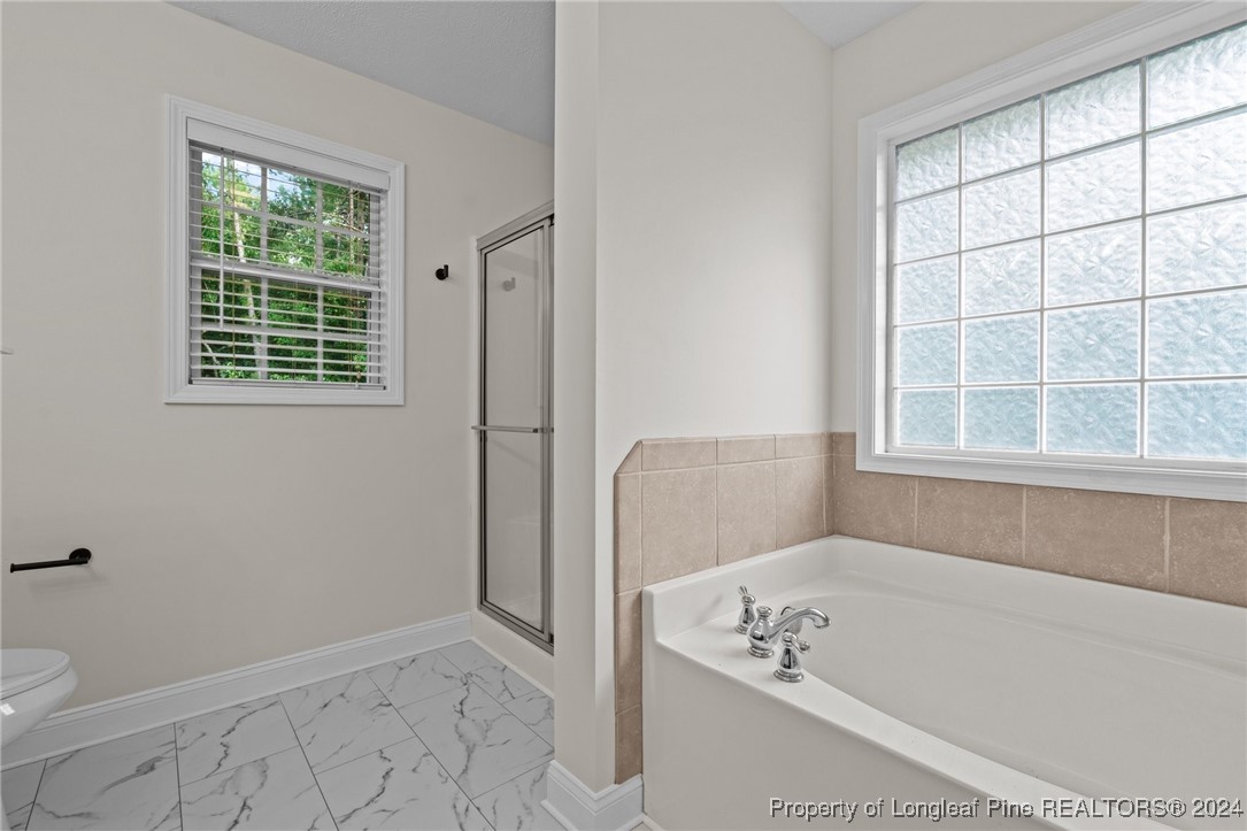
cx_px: 624
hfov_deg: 96.7
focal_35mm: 16
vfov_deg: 73.7
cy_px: 416
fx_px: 554
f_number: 8
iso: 400
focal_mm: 16
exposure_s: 1/5
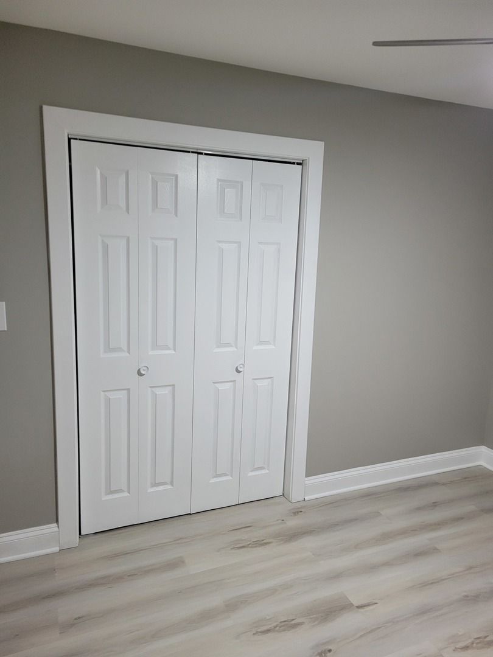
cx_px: 246
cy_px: 328
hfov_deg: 53.1
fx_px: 494
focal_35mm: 26
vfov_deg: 67.3
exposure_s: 1/40
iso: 400
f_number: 1.8
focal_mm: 5.4
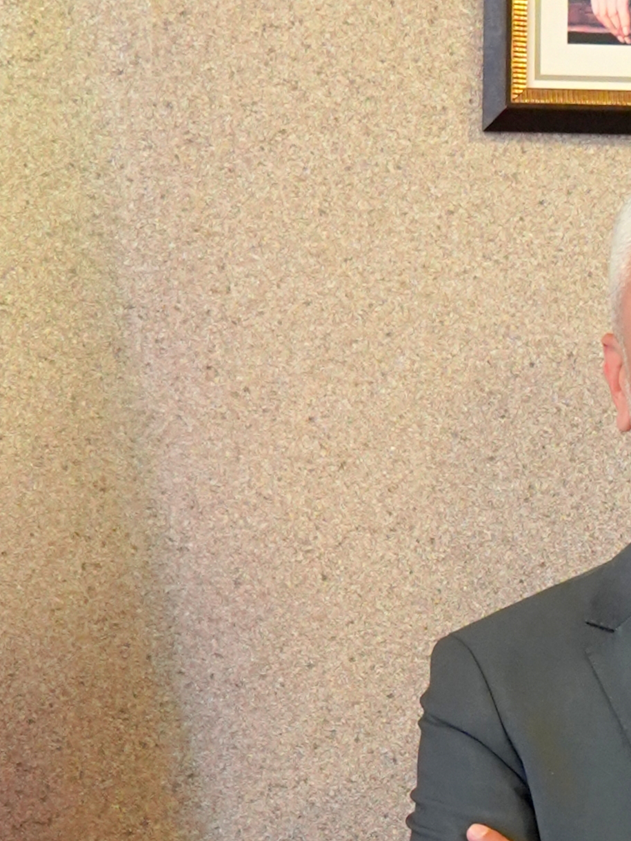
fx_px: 2988
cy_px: 855
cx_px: 671
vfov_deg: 15.7
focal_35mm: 123
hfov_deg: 11.9
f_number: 4
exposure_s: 1/160
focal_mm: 26
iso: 4000
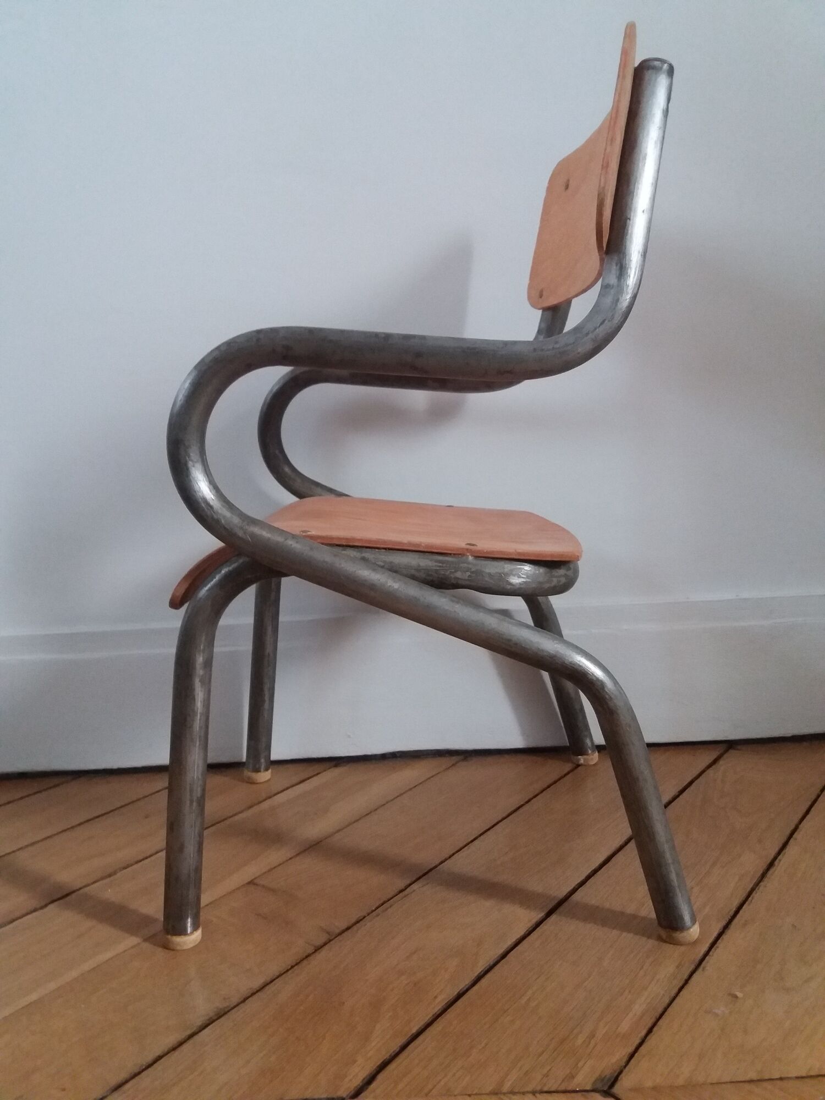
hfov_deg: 49.7
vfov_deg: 63.4
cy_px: 550
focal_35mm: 28
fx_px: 890
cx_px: 412
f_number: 1.9
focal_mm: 3.7
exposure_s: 1/17
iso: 320
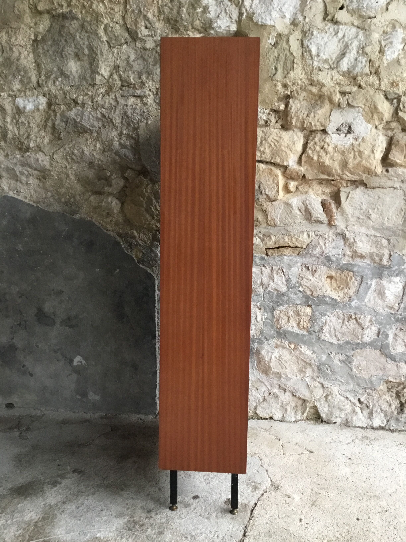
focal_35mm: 31
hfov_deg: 45.4
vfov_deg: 58.4
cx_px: 203
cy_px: 271
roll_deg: +0.7
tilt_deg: -7.3
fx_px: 485
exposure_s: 1/33
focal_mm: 3.3
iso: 200
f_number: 2.4
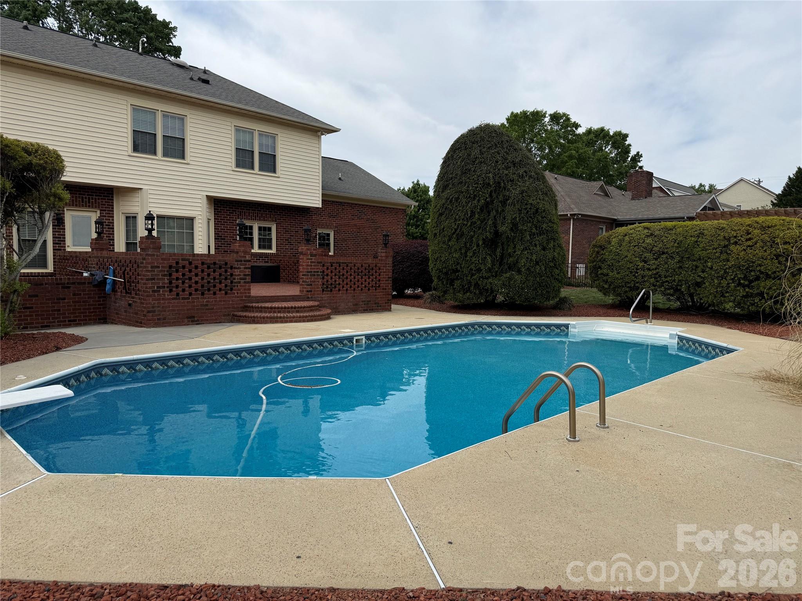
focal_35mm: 24
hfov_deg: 71.6
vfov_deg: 56.8
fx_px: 556
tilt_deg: -3.6
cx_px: 401
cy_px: 300
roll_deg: -0.8
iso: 80
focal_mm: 6.76
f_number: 1.78
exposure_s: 1/5319
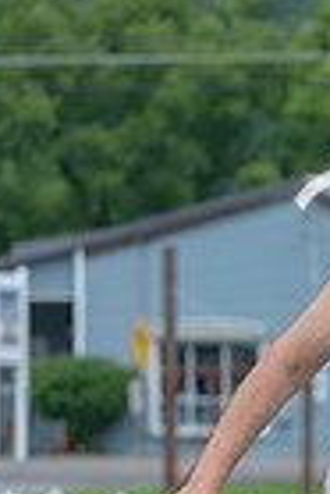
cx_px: 923
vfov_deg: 4.1
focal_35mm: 497
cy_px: 602
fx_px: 6816
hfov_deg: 2.7
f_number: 4.5
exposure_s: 1/1000
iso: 400
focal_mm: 119
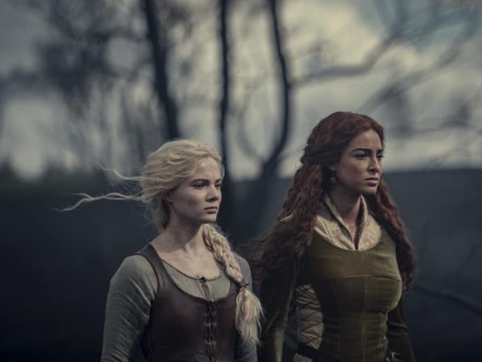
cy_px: 181
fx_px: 2577
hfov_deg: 10.7
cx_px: 271
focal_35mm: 185
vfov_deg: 8.0
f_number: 2.8
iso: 320
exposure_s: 1/6400
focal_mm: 170
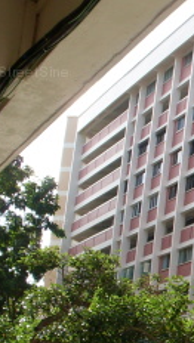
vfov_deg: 21.7
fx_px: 894
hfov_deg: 11.2
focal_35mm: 98
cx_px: 389
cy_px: 222
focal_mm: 6.3
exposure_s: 1/60
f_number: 8.4
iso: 80
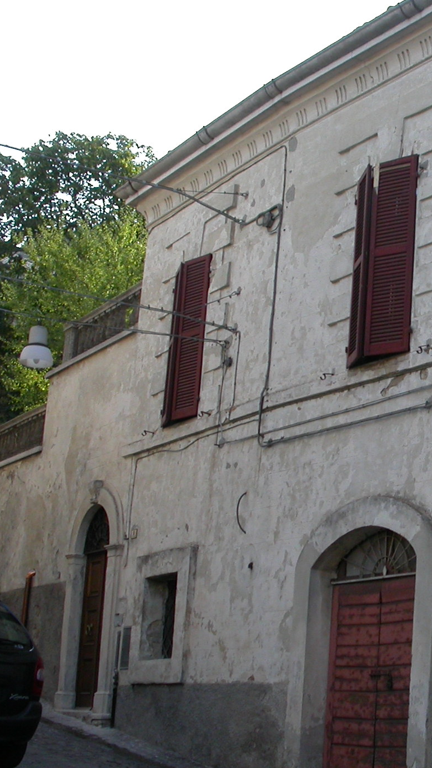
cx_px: 460
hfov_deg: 17.2
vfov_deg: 31.0
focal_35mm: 68
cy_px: 389
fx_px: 1385
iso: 100
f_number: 5.3
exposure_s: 1/192
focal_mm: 7.85
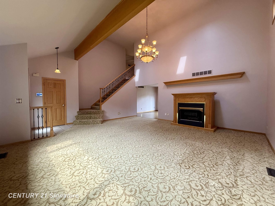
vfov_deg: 85.7
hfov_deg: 102.1
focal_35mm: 14
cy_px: 103
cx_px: 138
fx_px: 111
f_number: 2.2
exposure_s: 1/120
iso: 250
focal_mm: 2.22
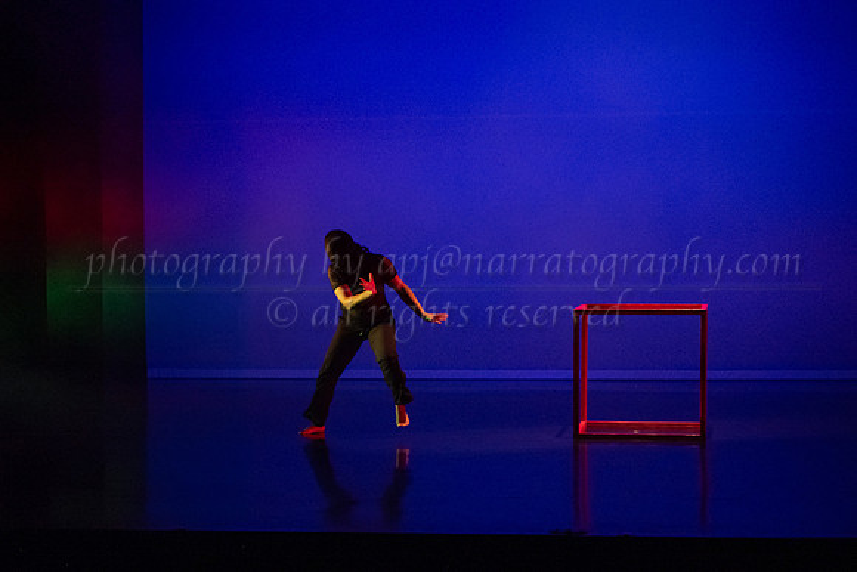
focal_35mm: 91
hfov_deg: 22.4
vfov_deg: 15.1
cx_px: 369
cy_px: 301
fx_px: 2163
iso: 4000
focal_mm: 75
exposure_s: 1/250
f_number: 2.8
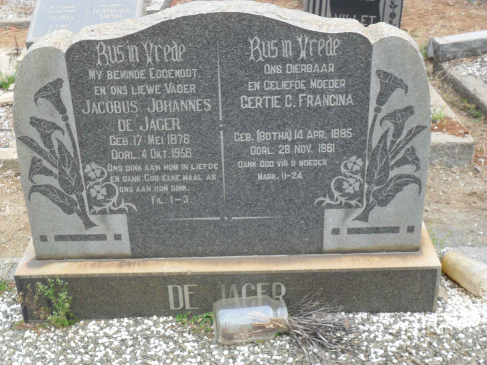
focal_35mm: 52
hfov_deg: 36.8
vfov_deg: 28.0
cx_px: 244
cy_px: 182
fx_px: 732
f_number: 5
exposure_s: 1/90
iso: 100
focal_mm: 9.3
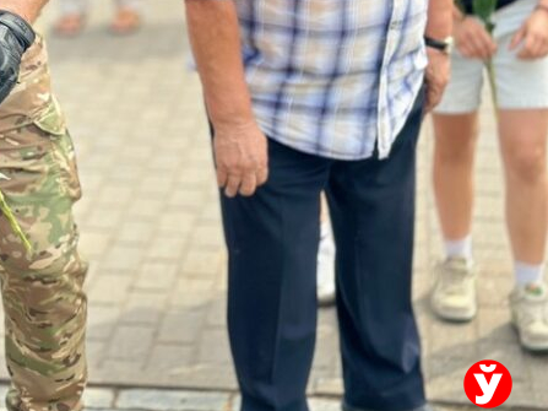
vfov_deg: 13.2
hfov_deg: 17.2
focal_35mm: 110
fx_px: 1741
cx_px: -77
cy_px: -34
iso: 80
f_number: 1.78
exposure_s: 1/850
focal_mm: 6.86
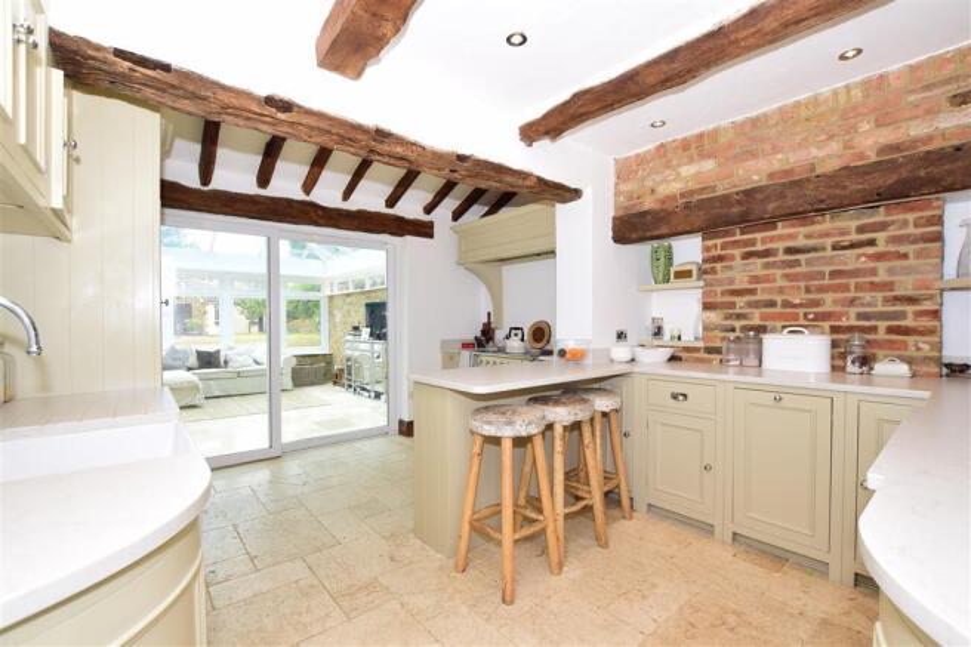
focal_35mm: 15
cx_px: 486
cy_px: 324
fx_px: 404
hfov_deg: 100.4
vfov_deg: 77.3
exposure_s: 1/80
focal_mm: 10
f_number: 8
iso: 400
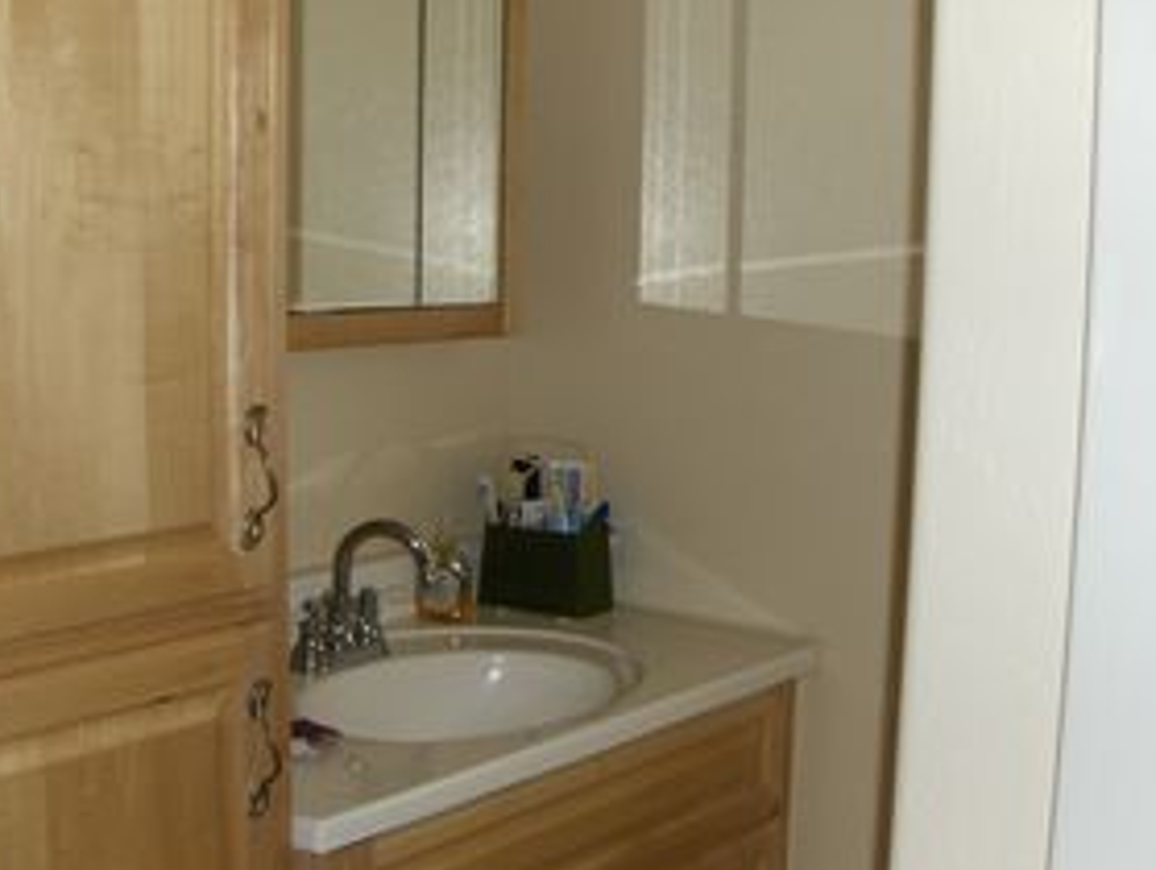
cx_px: 642
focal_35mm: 54
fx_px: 1806
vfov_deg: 27.1
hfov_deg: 35.5
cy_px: 493
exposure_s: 1/60
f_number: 5.09
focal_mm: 6.5
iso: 100
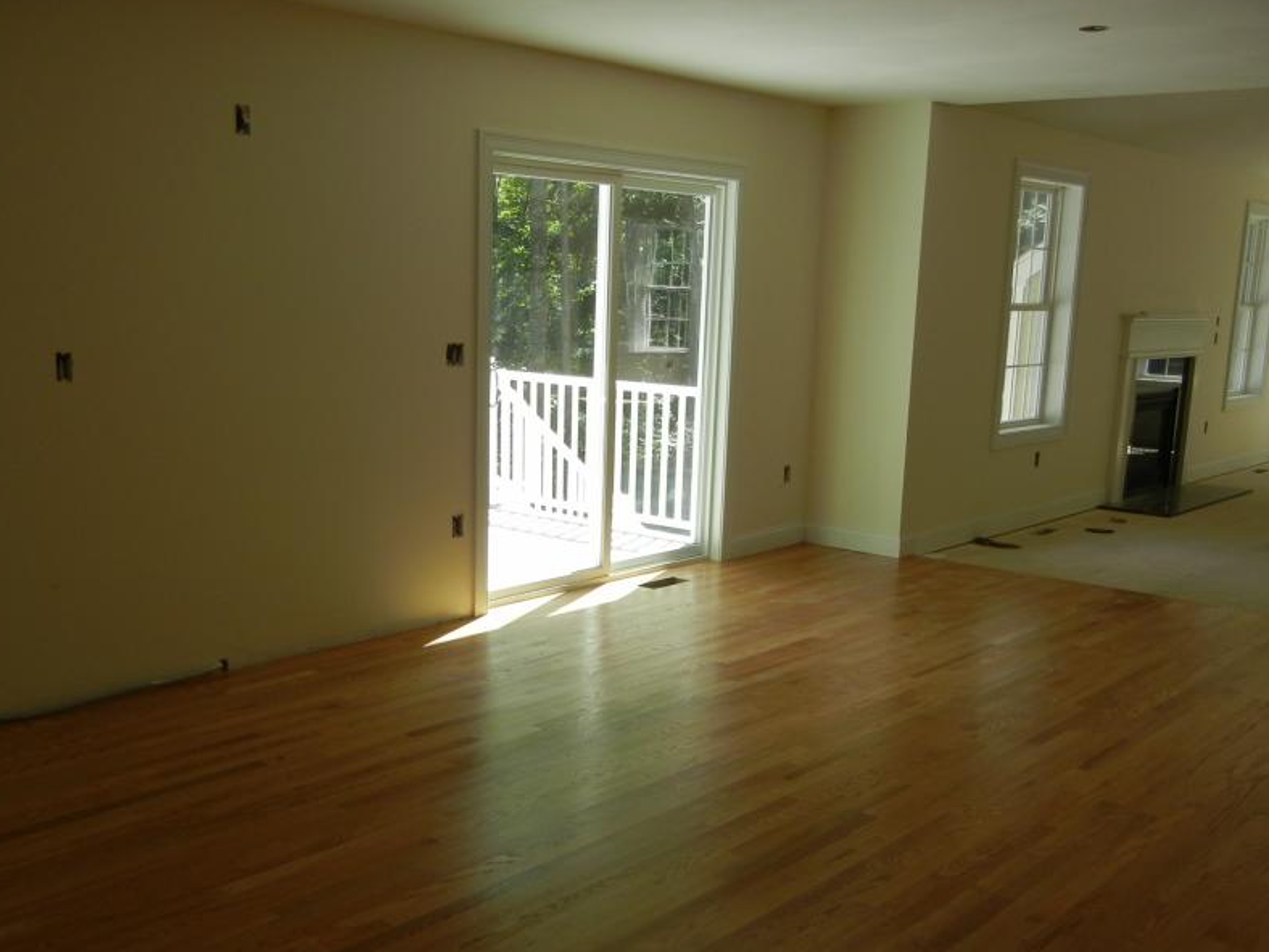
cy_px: 578
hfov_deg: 47.8
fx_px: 1430
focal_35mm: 39
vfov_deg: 36.7
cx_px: 577
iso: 160
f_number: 3.5
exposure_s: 1/141
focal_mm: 5.4
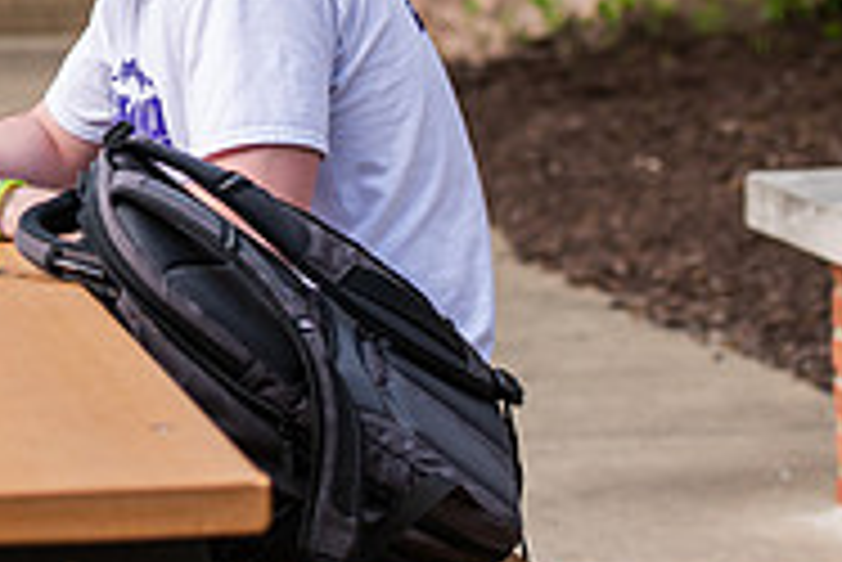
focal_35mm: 242
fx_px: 5664
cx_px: 32
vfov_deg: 5.7
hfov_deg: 8.5
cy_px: 25
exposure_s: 1/400
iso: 80
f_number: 3.2
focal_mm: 78
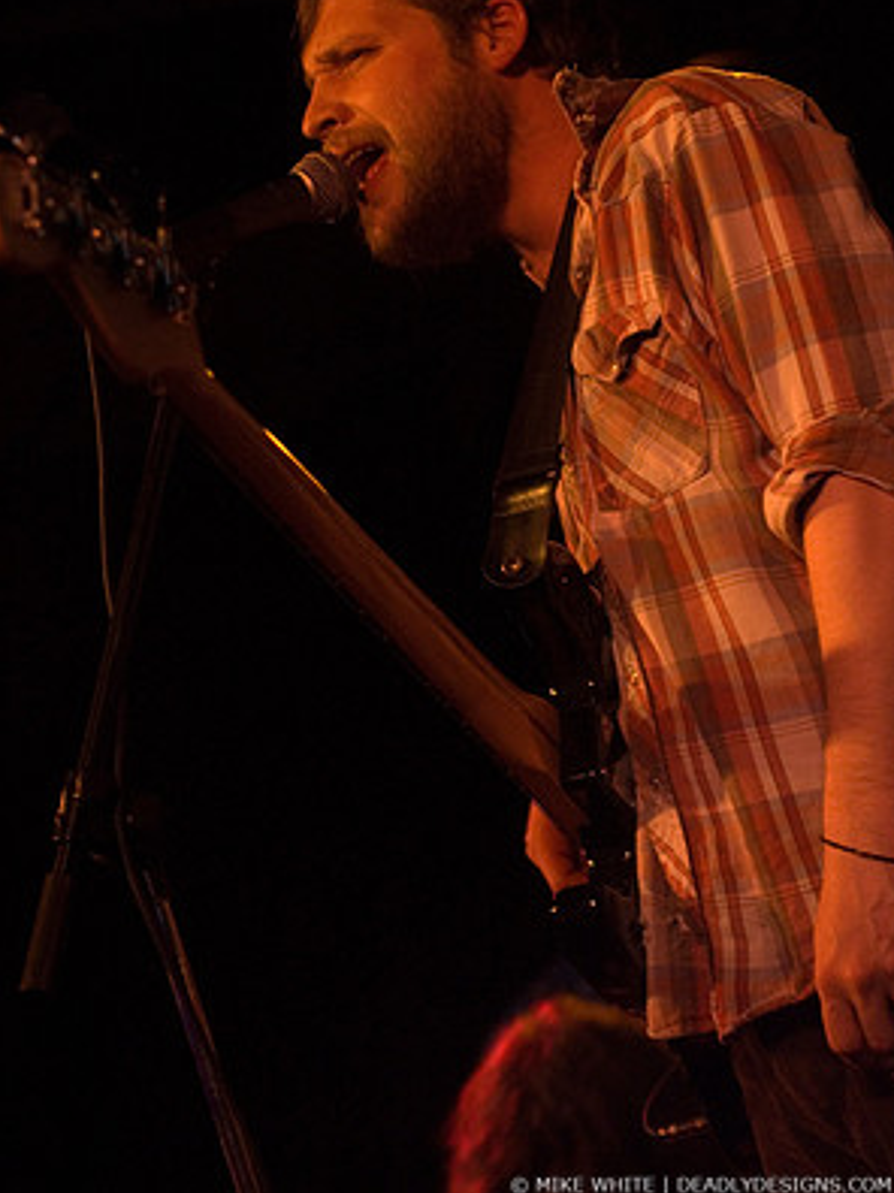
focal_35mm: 115
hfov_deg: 12.9
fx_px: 3962
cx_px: 449
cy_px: 519
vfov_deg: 17.1
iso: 1600
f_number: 2.8
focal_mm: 70
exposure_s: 1/50
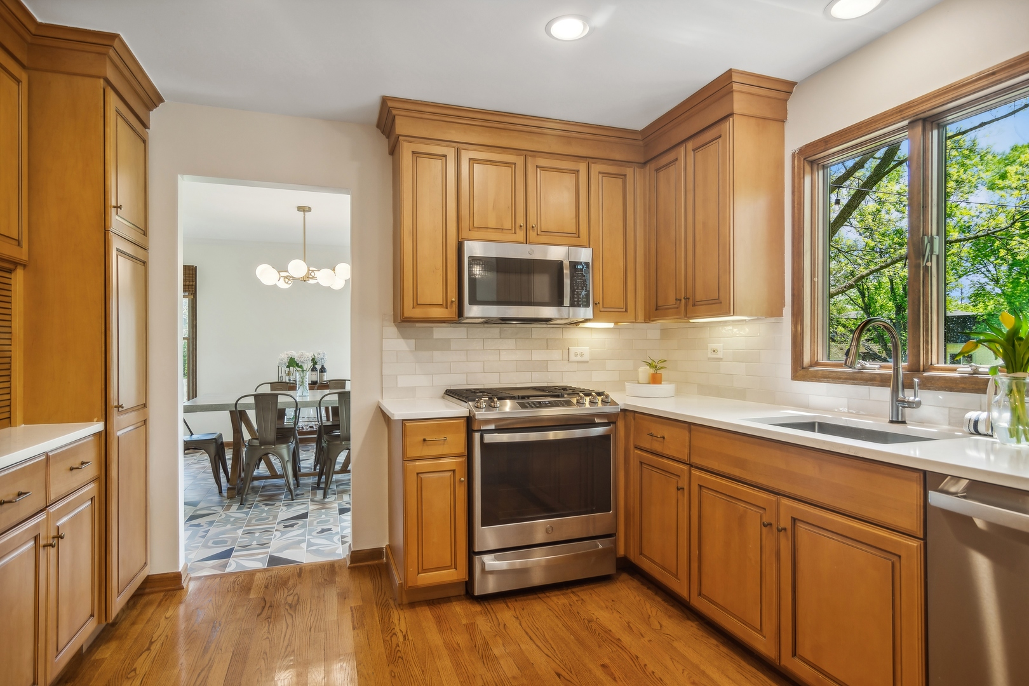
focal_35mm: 18
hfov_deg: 90.0
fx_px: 514
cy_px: 343
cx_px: 514
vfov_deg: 67.4
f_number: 8
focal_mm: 12
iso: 200
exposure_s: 1/50
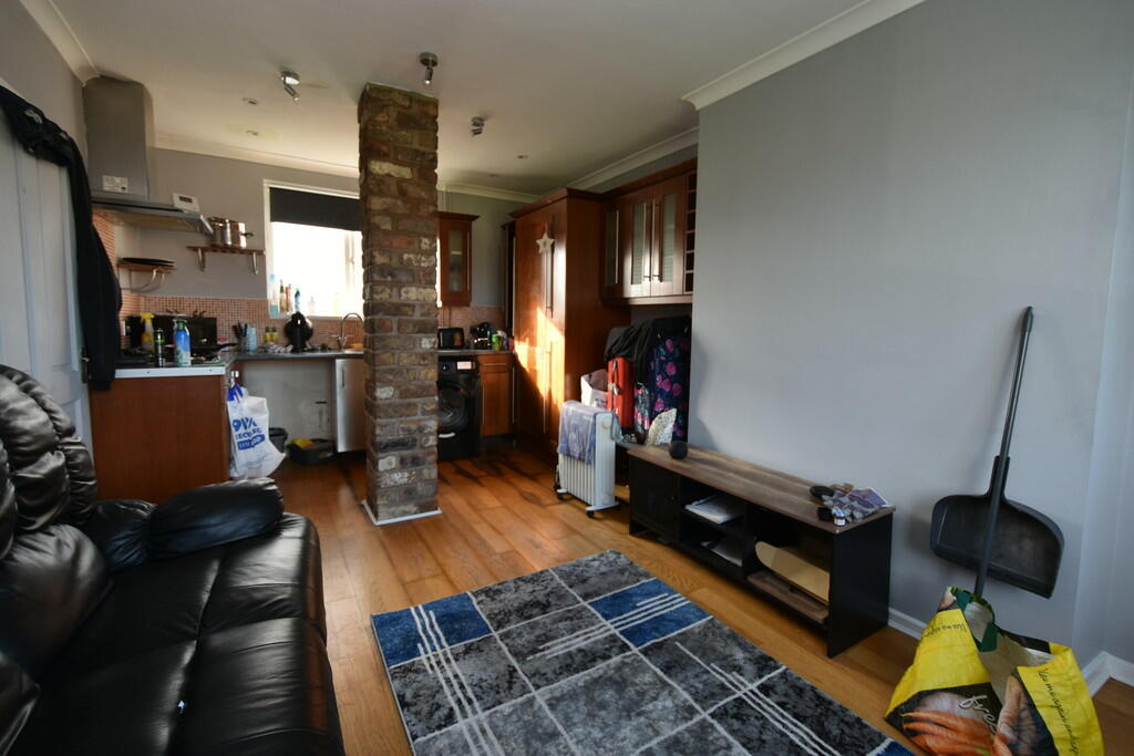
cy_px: 378
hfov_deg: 100.4
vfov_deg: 77.3
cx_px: 567
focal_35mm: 15
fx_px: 473
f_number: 4
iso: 220
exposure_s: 1/60
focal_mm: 10
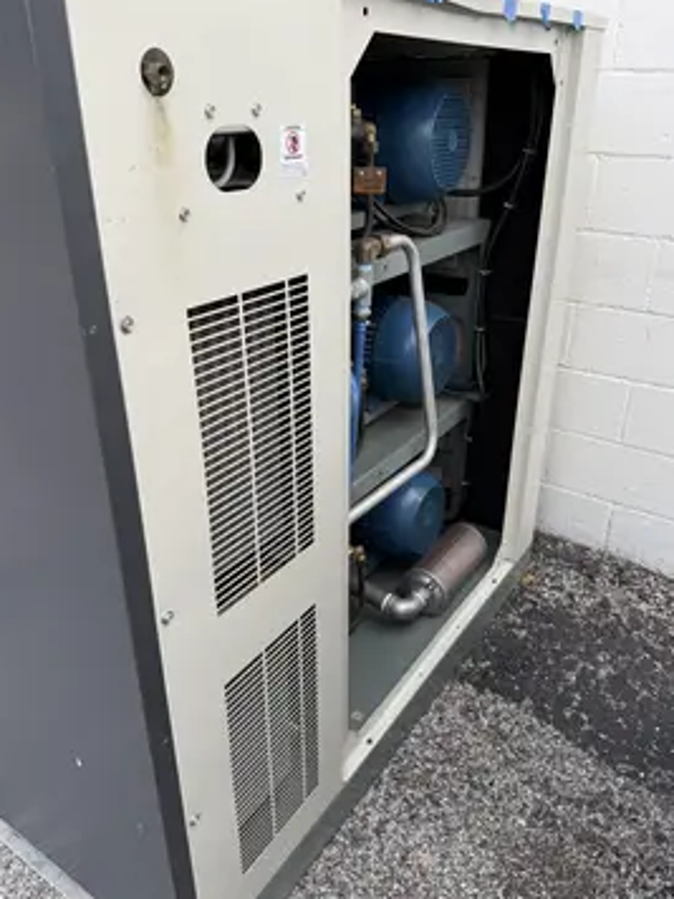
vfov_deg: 65.3
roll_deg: -2.1
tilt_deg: -23.7
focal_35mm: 27
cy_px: 447
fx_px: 701
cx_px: 346
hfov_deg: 51.3
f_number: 1.78
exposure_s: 1/728
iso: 80
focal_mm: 6.76
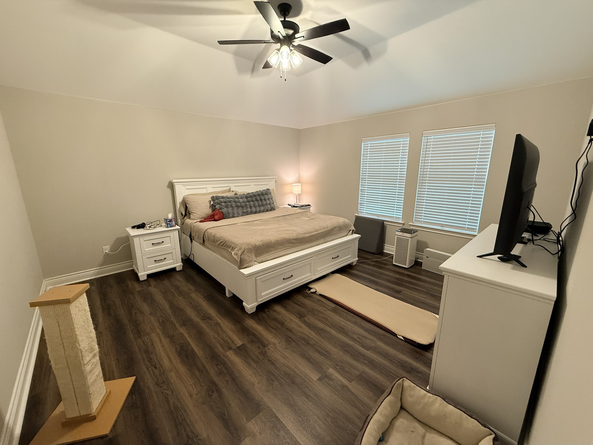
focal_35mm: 14
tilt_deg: -12.9
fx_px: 240
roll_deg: +0.0
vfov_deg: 85.7
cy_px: 222
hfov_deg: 102.1
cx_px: 296
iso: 320
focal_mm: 2.22
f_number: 2.2
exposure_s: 1/60
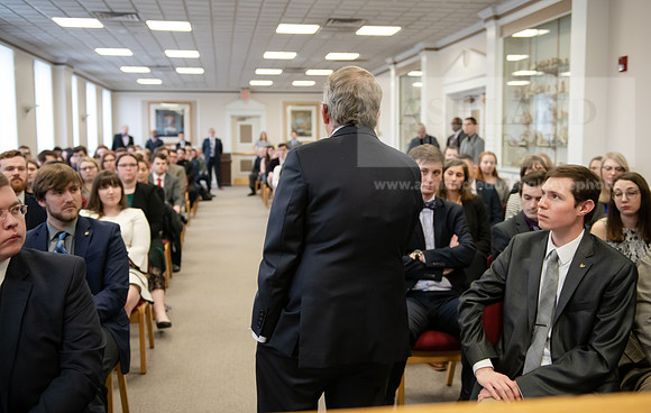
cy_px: 191
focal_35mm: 37
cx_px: 336
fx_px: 657
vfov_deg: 34.9
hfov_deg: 52.7
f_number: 3.2
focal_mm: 35
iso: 1600
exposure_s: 1/200
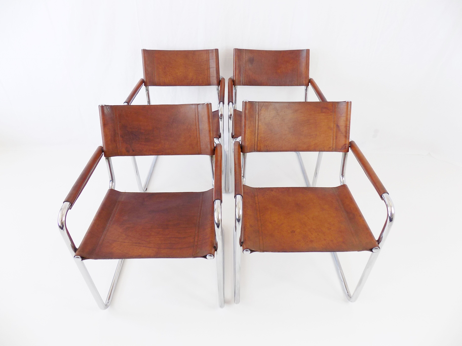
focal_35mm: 23
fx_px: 307
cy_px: 173
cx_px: 231
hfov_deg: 73.9
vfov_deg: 58.9
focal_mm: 4
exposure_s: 1/40
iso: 80
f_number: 3.1
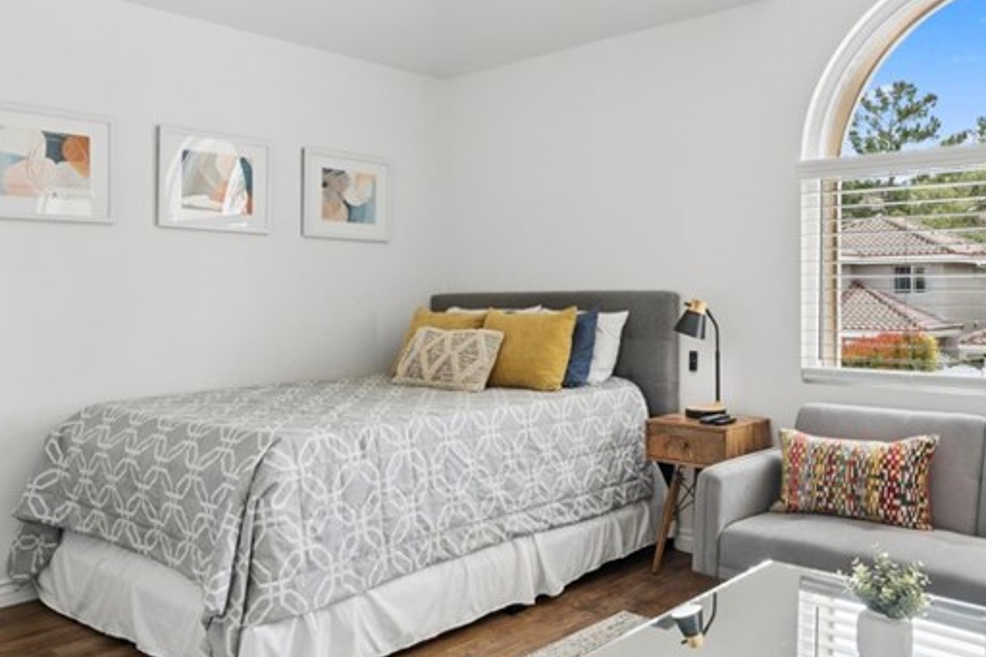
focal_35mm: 30
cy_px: 311
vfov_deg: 43.6
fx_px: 821
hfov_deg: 61.7
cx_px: 564
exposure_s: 1/30
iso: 400
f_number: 8
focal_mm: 15
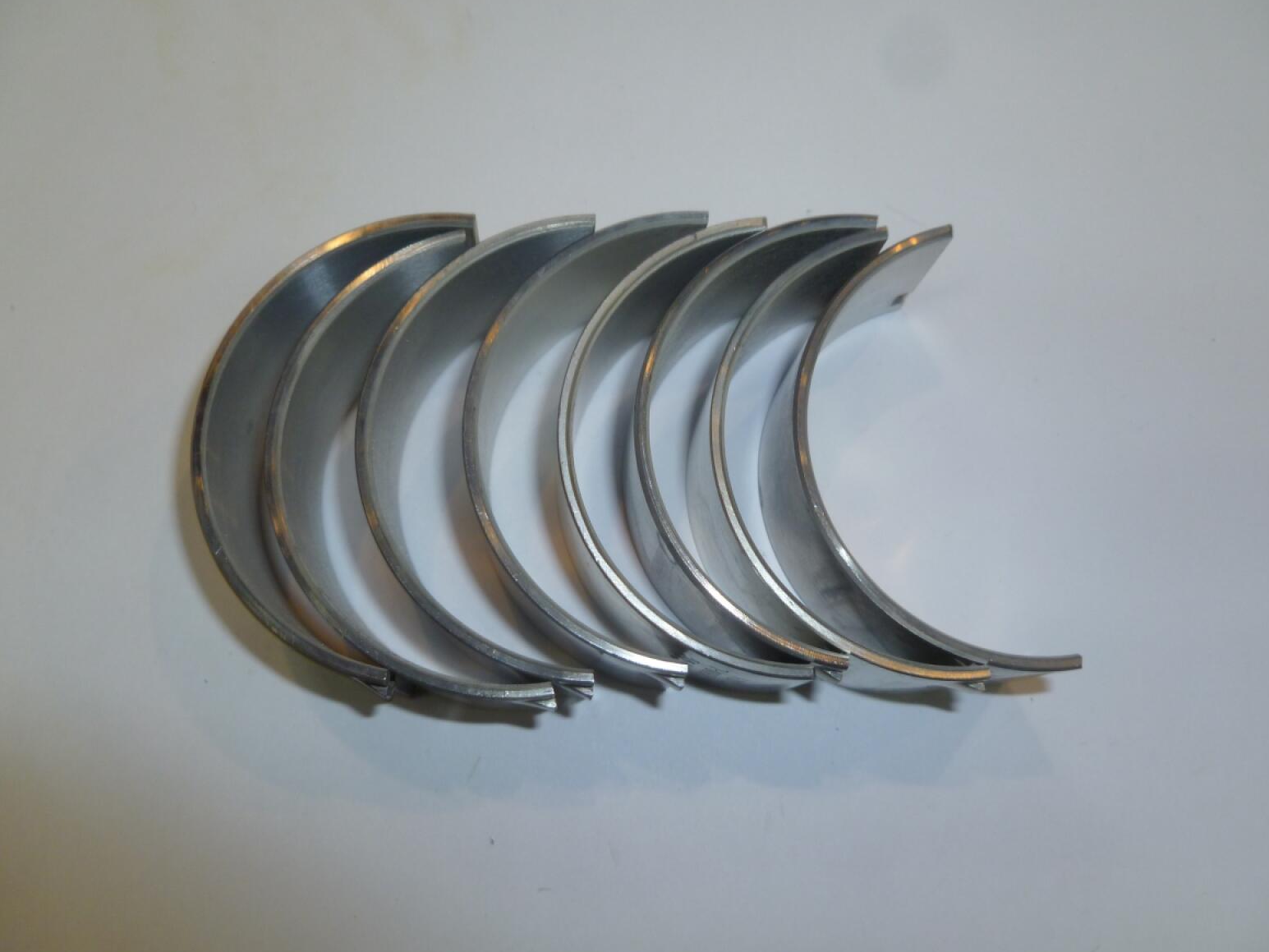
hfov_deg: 61.6
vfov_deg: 48.2
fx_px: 1063
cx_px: 656
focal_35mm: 29
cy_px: 484
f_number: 3.3
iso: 100
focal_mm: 5
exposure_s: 1/30
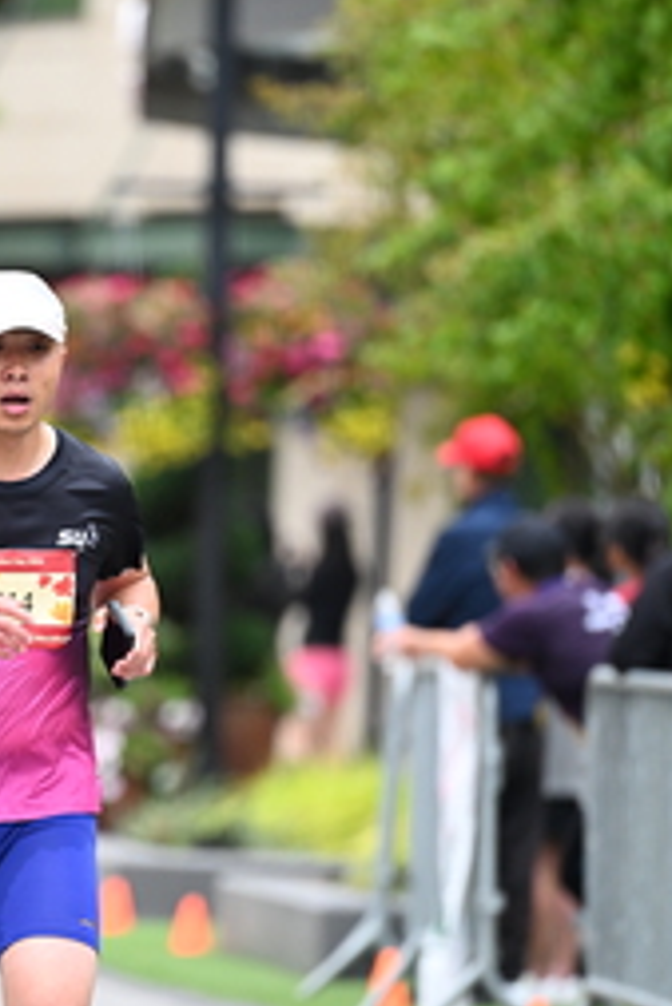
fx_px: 12134
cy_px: 565
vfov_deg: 4.7
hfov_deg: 3.2
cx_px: 30
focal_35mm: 434
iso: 1000
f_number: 2.8
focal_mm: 200
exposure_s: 1/2000
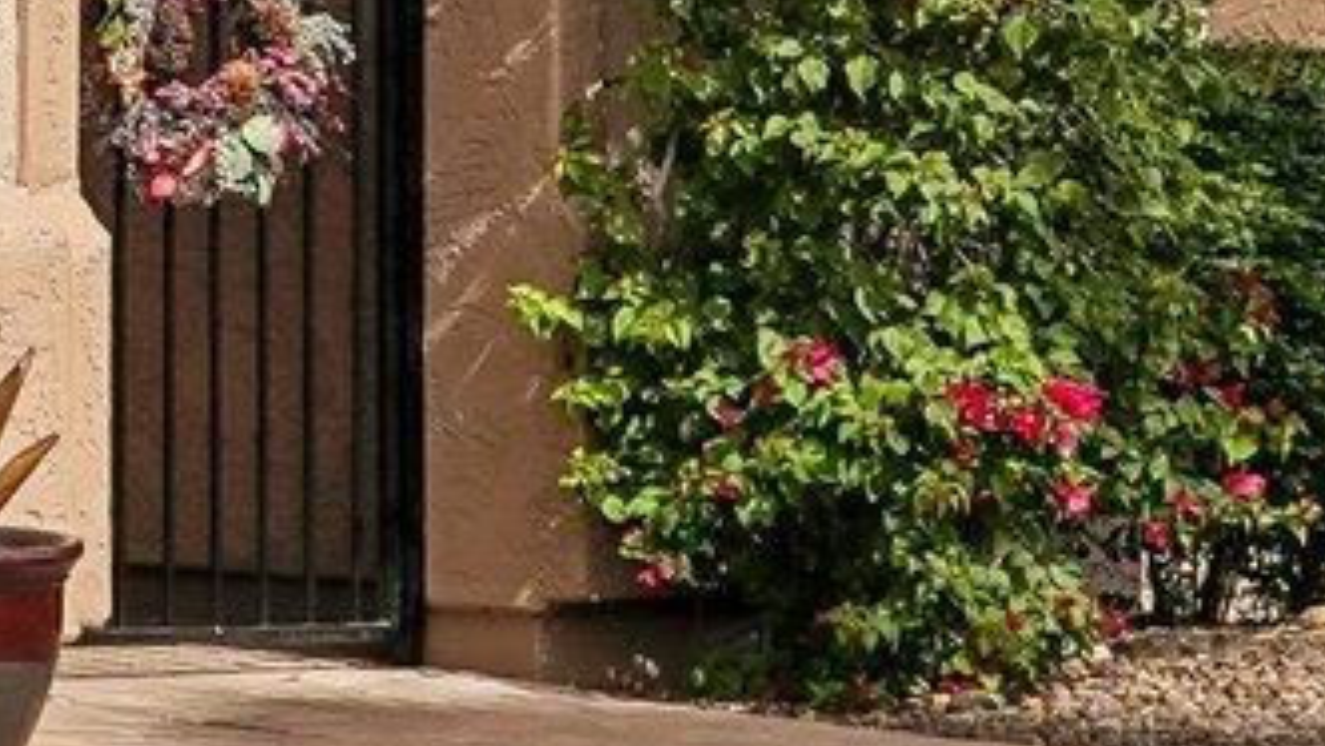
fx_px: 6932
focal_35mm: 197
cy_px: -541
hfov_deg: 9.8
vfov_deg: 6.1
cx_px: -1740
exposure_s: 1/1250
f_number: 8
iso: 400
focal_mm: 30.5
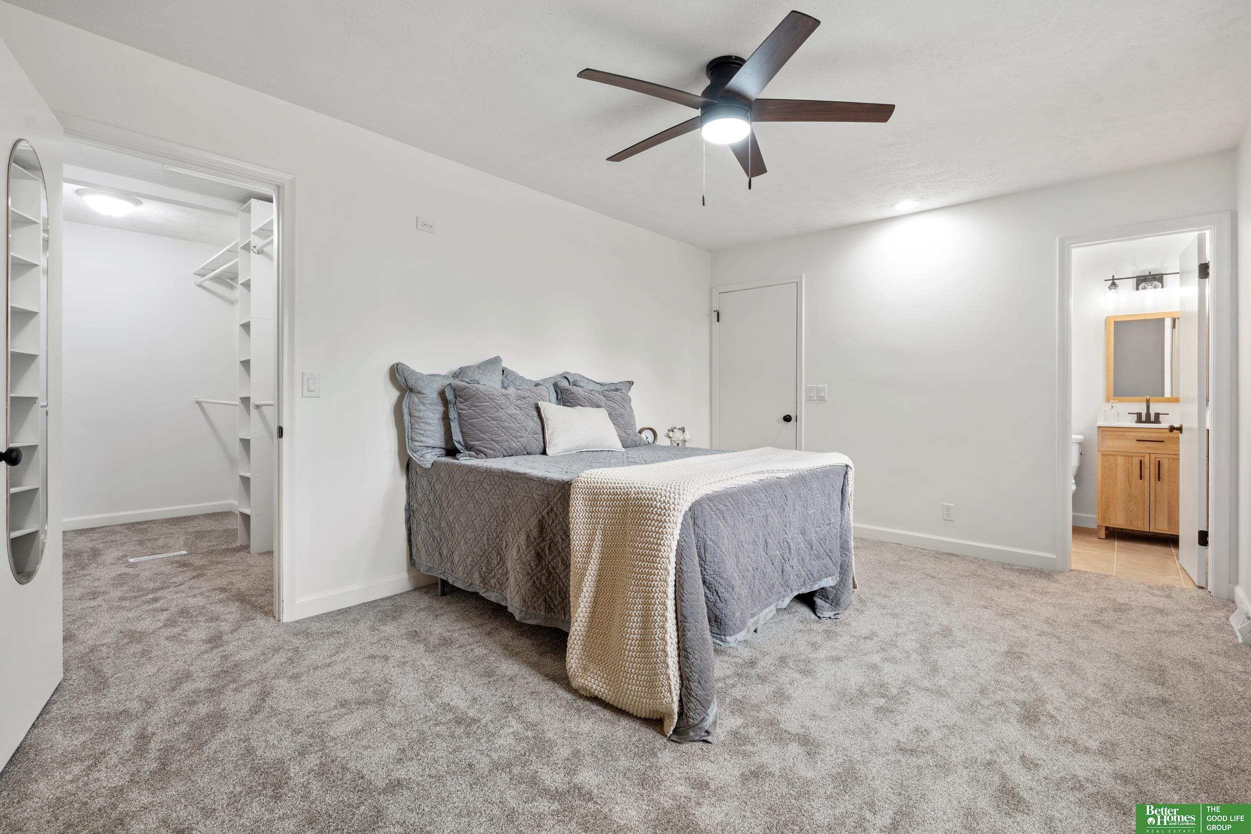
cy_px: 417
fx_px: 556
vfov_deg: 73.8
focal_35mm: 16
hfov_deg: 96.7
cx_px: 626
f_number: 9
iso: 800
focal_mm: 16
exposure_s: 1/5
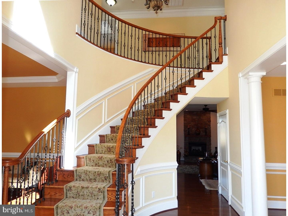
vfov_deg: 54.9
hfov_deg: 69.4
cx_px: 144
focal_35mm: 25
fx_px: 208
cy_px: 108
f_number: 3.4
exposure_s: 1/60
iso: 180
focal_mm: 4.5
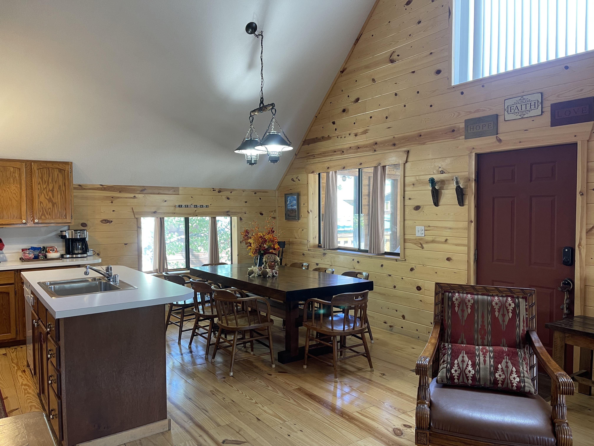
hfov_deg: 67.3
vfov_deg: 53.1
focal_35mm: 26
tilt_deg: -2.7
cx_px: 297
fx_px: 446
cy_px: 223
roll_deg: -0.2
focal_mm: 5.1
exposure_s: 1/60
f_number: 1.6
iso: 125
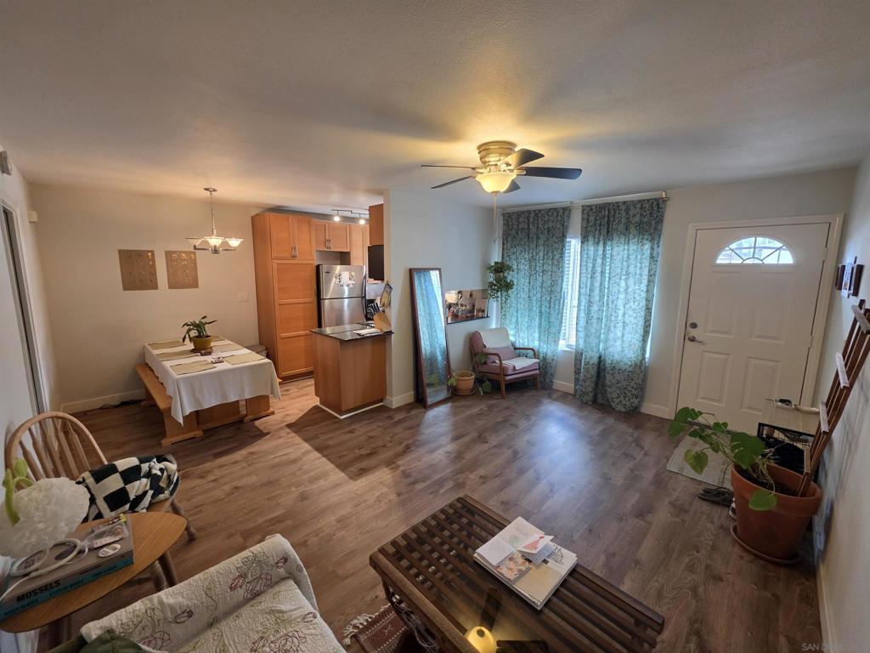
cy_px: 326
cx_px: 435
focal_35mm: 13
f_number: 1.9
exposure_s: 1/60
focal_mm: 2.2
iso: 200
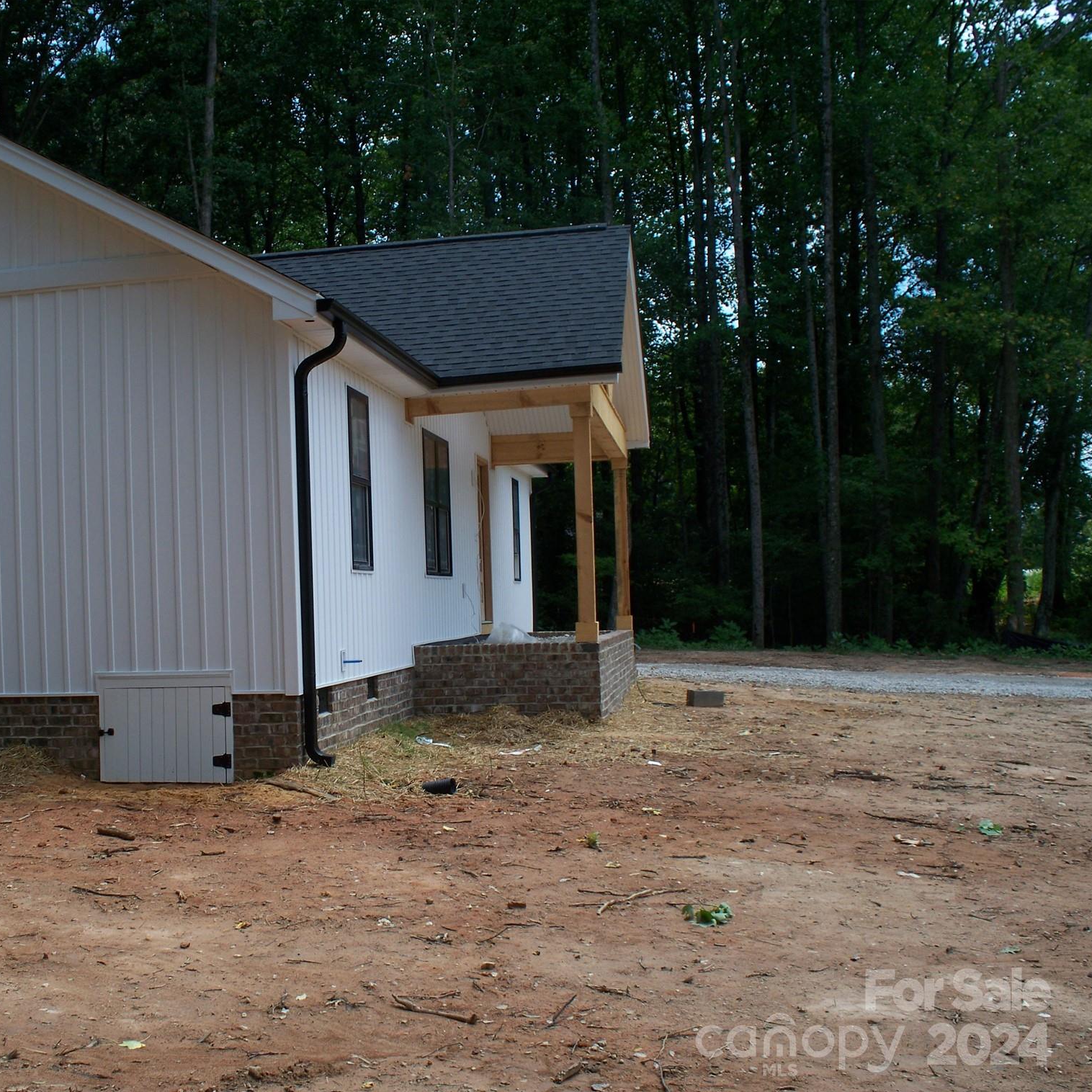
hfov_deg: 38.7
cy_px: 551
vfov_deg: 39.2
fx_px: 1535
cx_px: 365
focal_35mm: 43
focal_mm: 7.54
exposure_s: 1/320
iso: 64
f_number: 5
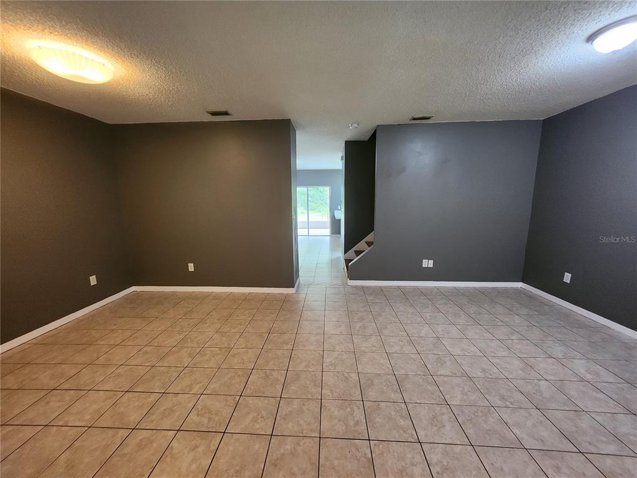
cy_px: 239
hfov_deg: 106.2
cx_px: 318
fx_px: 239
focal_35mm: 13
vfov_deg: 89.9
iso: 500
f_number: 2.2
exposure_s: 1/30
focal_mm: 1.74
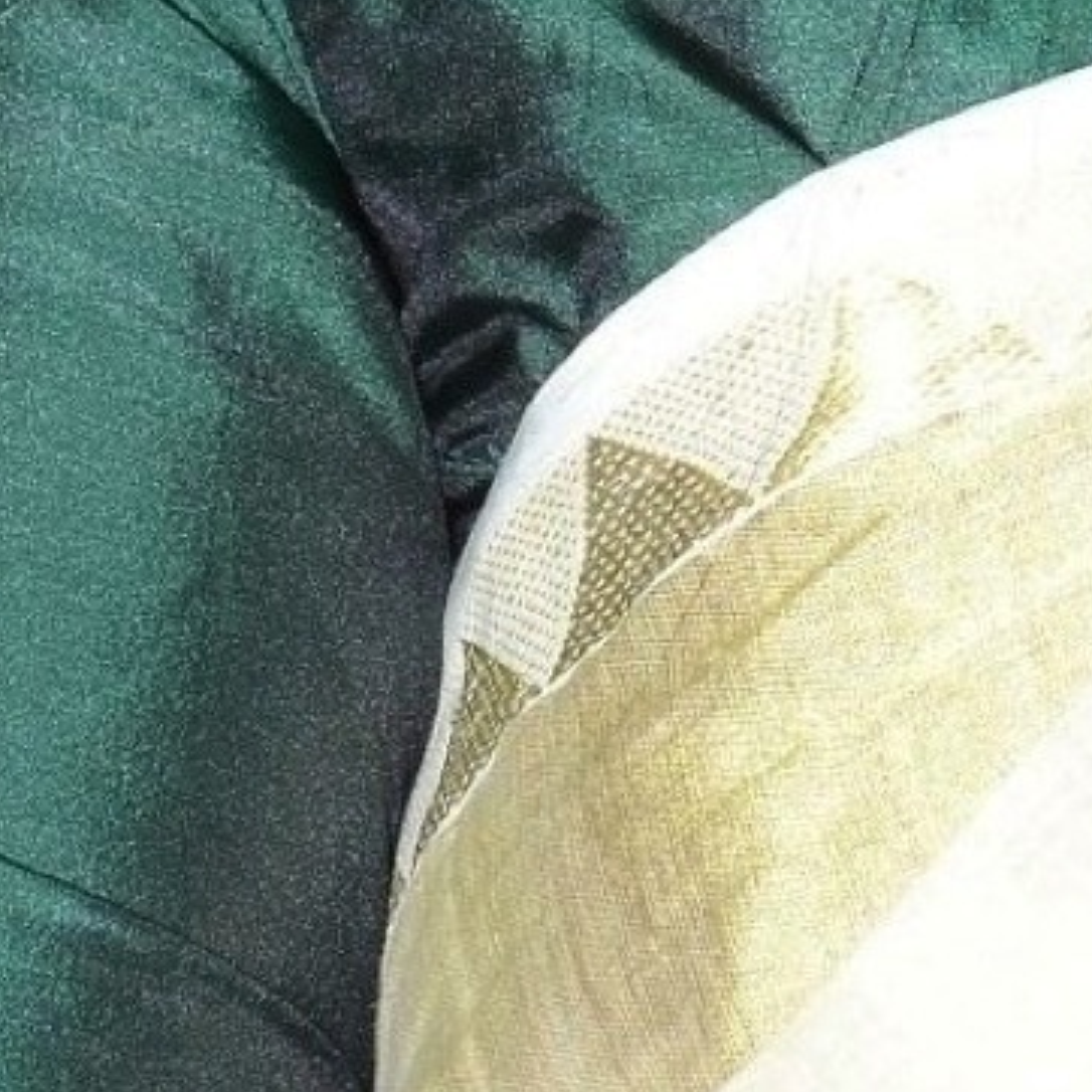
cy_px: -900
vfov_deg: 2.6
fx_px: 23881
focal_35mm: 669
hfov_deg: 2.6
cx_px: 1529
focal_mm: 105
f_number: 7.1
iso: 500
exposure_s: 1/125
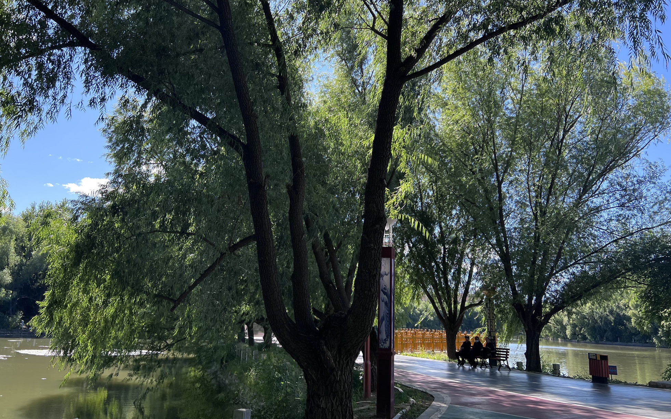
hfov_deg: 66.5
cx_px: 336
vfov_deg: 44.4
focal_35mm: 28
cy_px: 181
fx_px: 512
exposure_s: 1/791
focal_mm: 5.7
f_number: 1.5
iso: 50
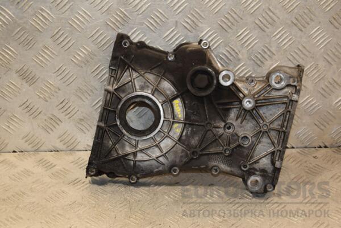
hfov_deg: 28.1
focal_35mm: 72
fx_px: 682
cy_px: 114
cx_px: 170
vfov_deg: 18.9
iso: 800
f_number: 4.8
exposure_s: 1/160
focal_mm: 48
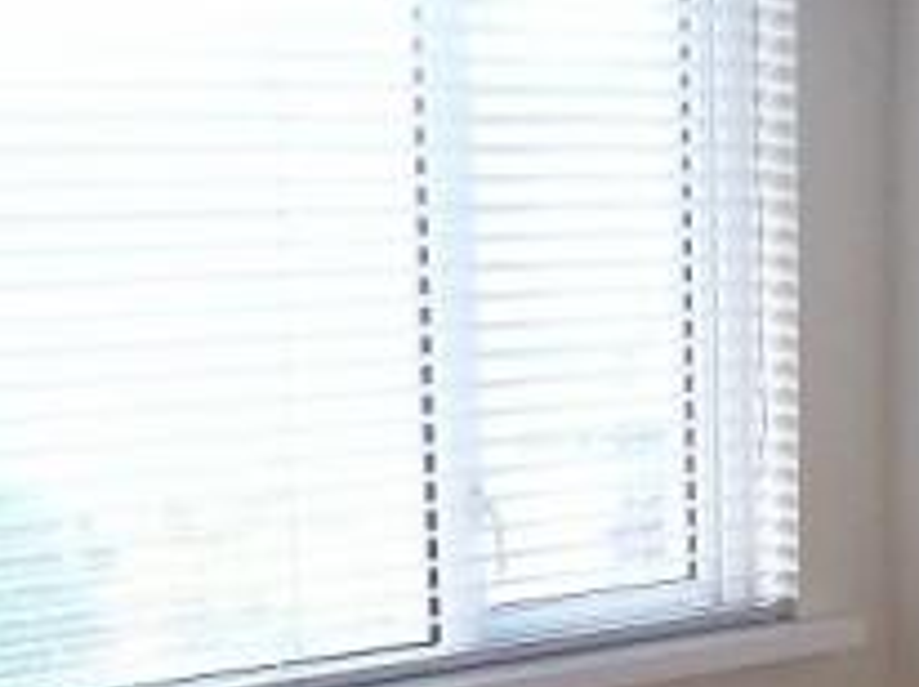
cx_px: 720
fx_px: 2705
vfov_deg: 14.1
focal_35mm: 102
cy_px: 792
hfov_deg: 19.1
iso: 200
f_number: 2.7
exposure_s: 1/83.3
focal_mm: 6
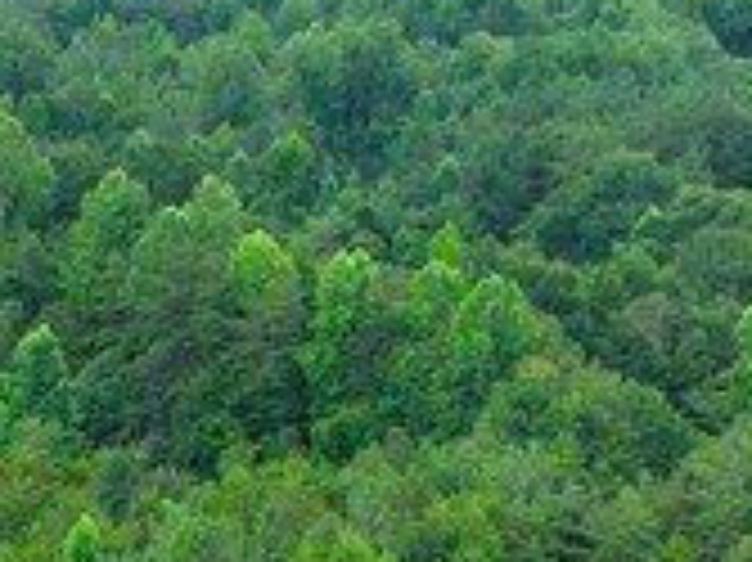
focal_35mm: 147
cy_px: 1369
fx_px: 3191
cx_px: -540
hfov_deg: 12.4
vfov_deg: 9.0
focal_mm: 12.29
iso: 160
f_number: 2.8
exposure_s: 1/100
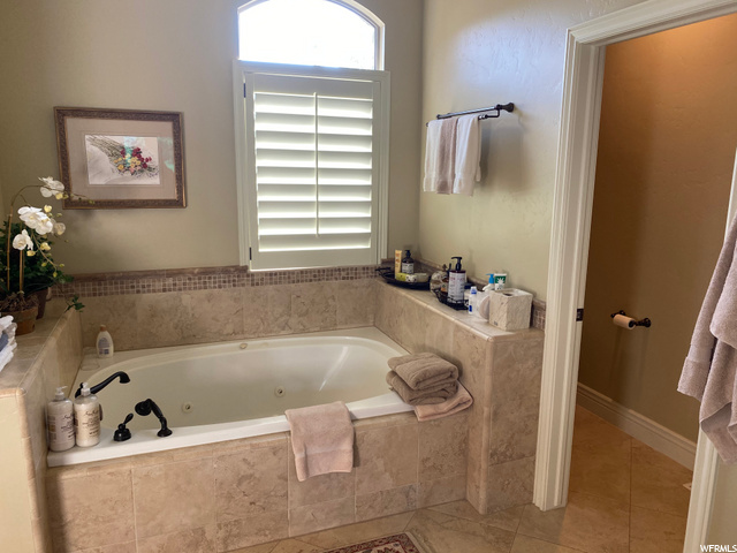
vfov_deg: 53.1
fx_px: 554
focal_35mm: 26
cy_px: 276
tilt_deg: -9.8
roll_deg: -1.2
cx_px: 368
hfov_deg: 67.3
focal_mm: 4.25
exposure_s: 1/120
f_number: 1.8
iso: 100
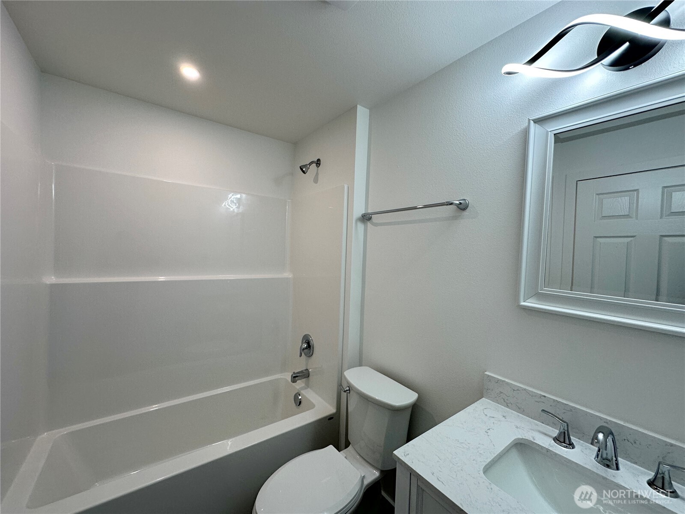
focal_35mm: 14
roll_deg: -1.5
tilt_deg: +0.0
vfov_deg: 85.7
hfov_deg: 102.1
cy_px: 257
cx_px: 342
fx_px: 277
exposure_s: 1/120
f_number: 2.2
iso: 125
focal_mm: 2.22
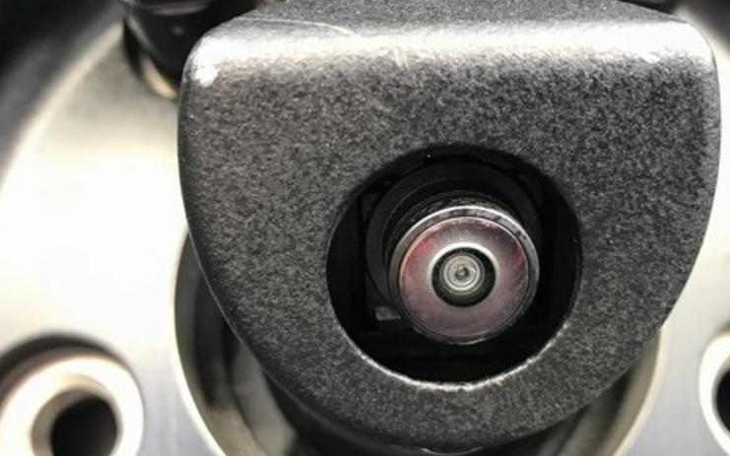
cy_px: 272
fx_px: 816
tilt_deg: +17.5
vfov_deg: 31.2
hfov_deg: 48.1
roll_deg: +1.0
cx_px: 402
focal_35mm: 41
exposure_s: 1/24
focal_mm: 3.99
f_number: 1.8
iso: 40
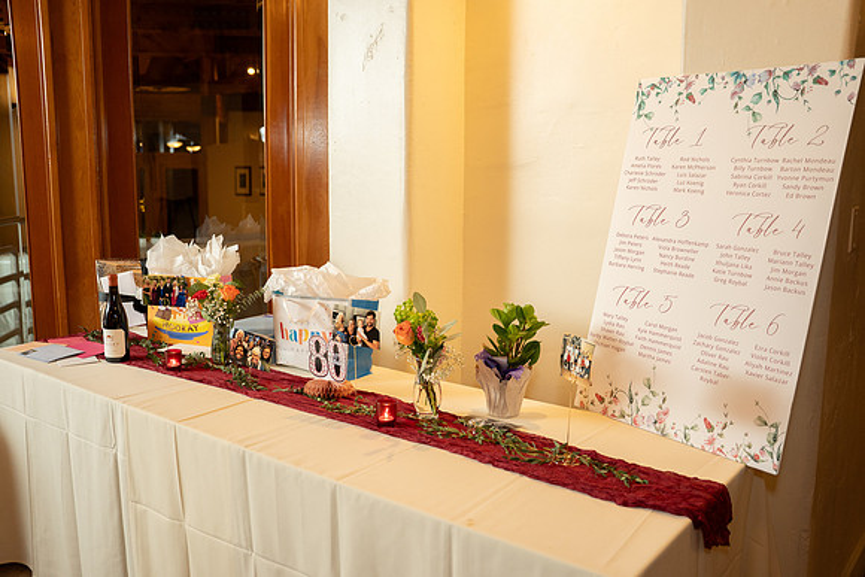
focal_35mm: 32
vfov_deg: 40.9
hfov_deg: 58.4
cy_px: 288
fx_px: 774
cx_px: 432
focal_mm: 32.2
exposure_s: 1/125
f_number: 2.8
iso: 1600
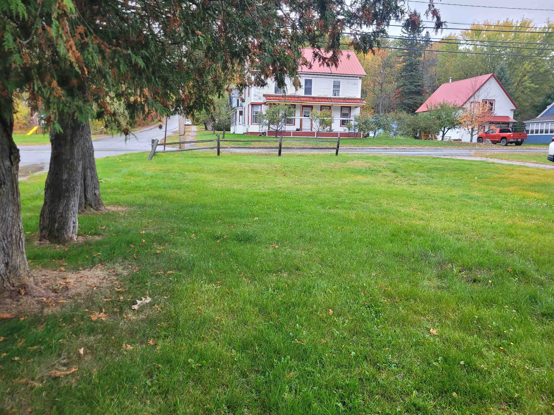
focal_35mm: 26
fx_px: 416
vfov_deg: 53.1
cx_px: 277
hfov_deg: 67.3
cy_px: 208
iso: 160
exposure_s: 1/120
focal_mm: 5.4
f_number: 1.8
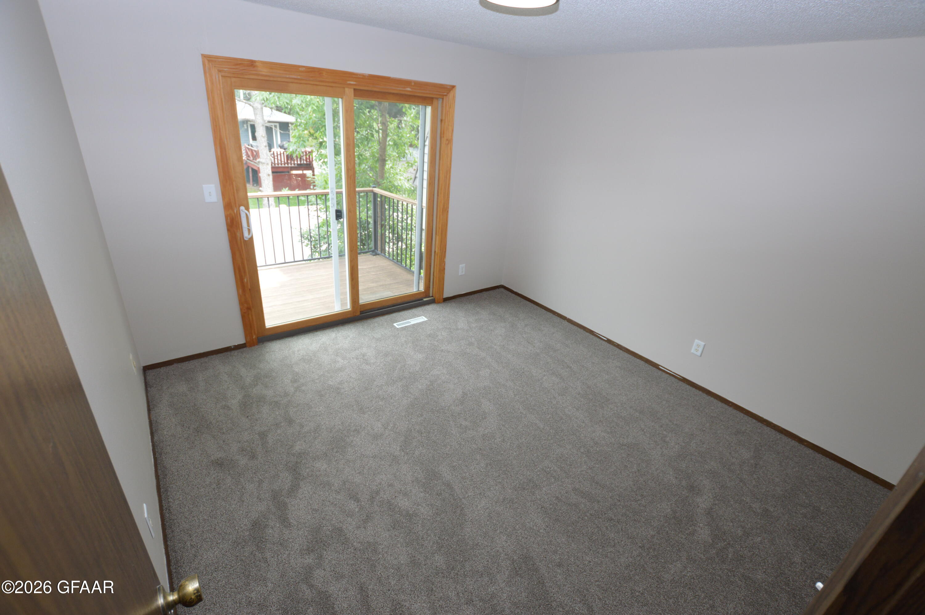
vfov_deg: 77.2
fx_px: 385
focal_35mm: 15
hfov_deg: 100.4
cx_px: 462
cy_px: 308
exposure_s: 1/100
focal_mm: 10
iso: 400
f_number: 4.5
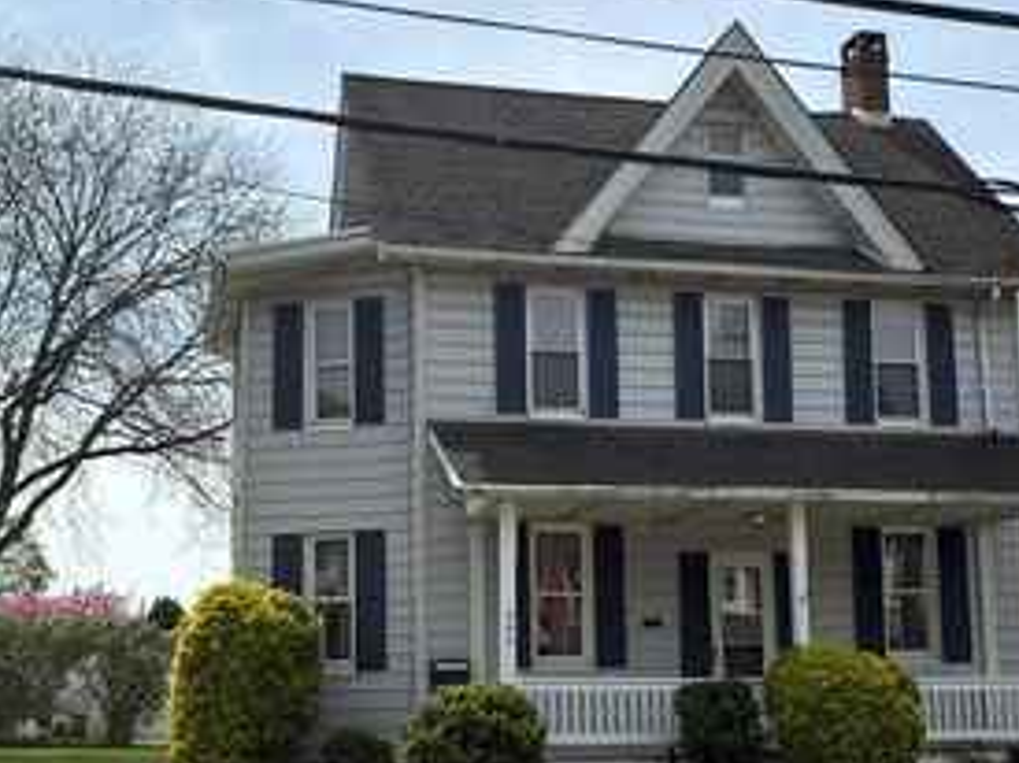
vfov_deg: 28.4
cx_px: 563
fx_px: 1501
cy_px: 491
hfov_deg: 37.5
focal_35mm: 51
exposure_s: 1/2667
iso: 25
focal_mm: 3
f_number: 1.8
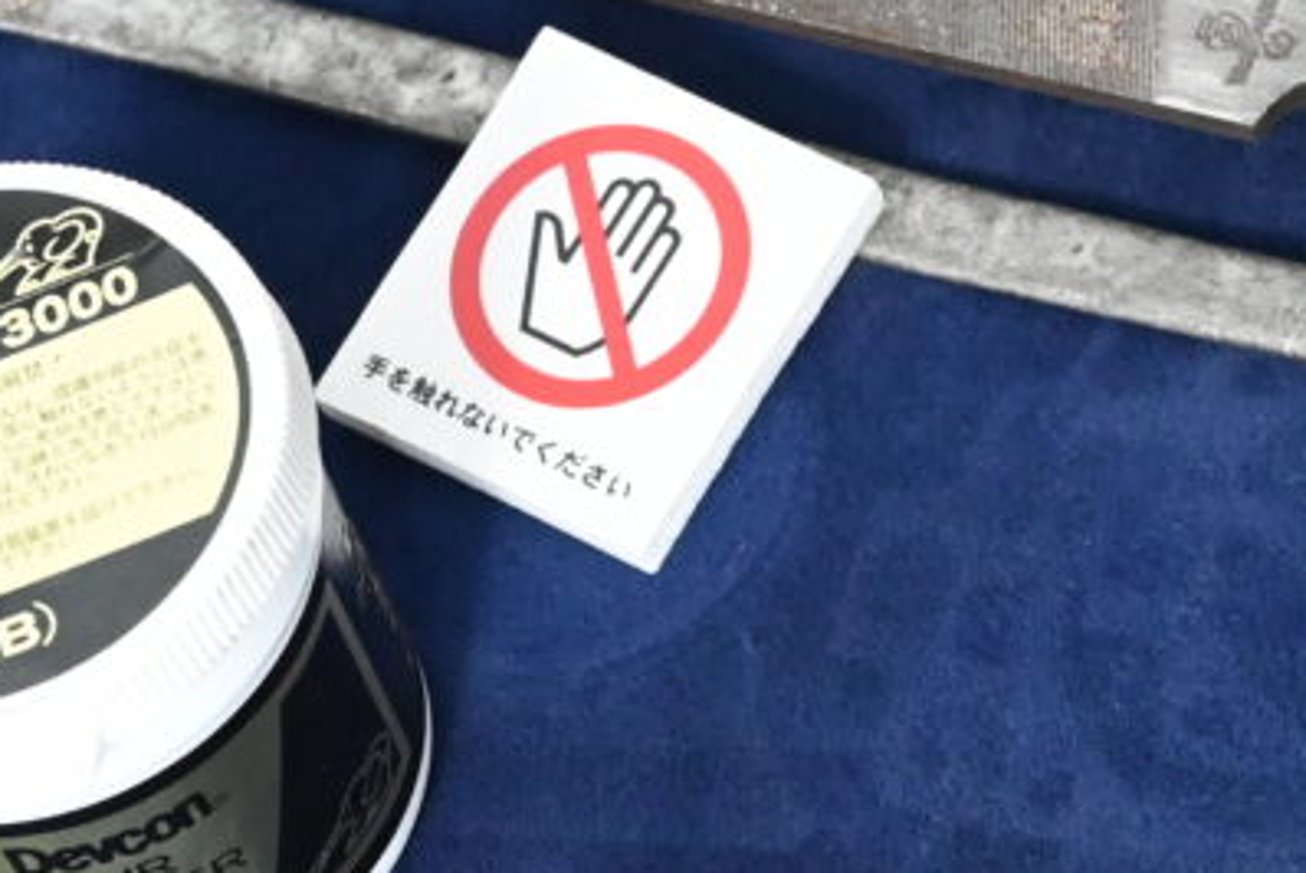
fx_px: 7006
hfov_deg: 10.6
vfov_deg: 7.1
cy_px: 574
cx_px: 925
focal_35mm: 193
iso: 3200
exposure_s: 1/125
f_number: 5.6
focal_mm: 40
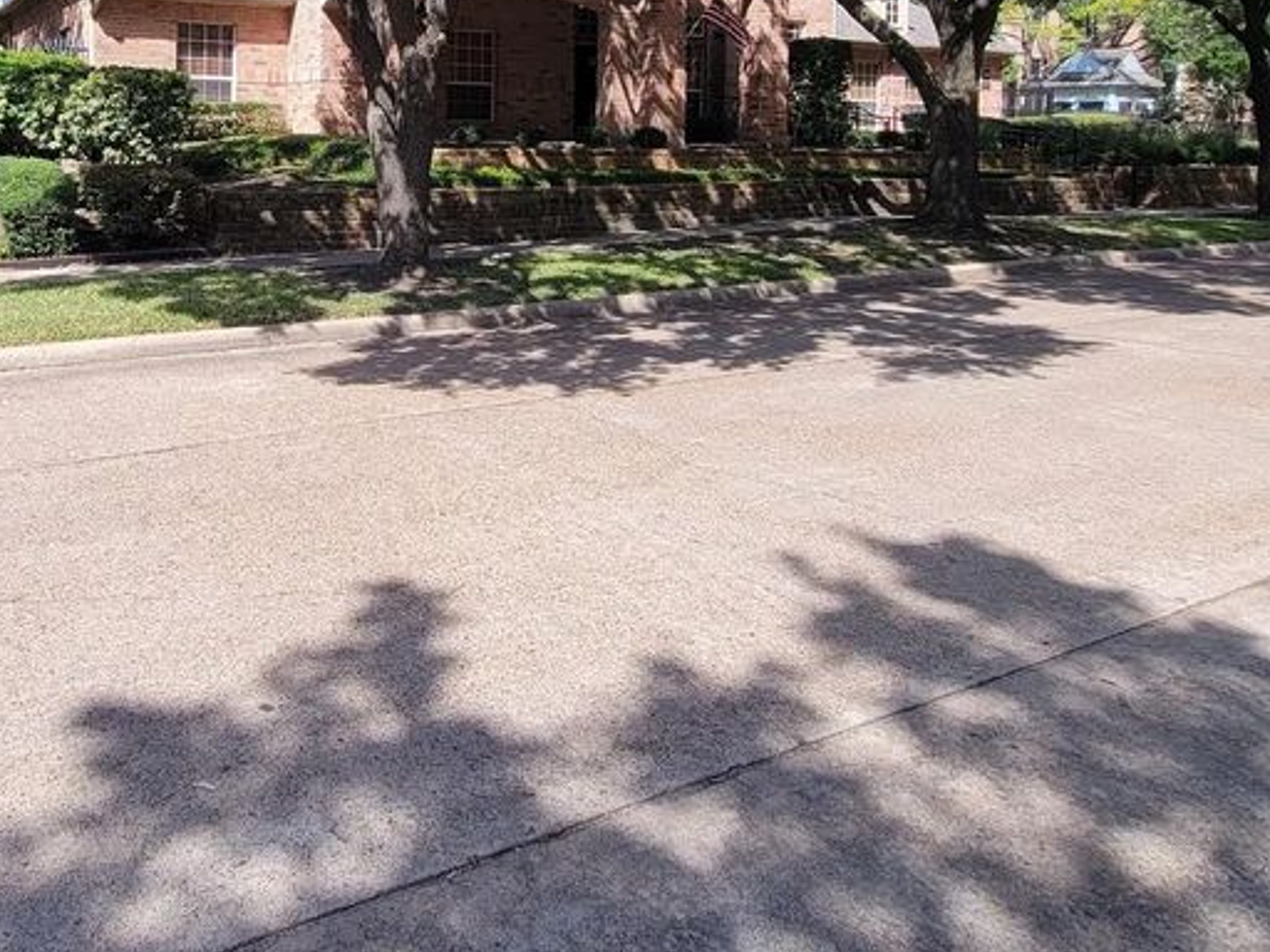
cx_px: 337
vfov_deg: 49.3
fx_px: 954
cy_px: 161
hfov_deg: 63.8
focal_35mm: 26
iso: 50
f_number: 2.2
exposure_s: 1/705
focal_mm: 2.2
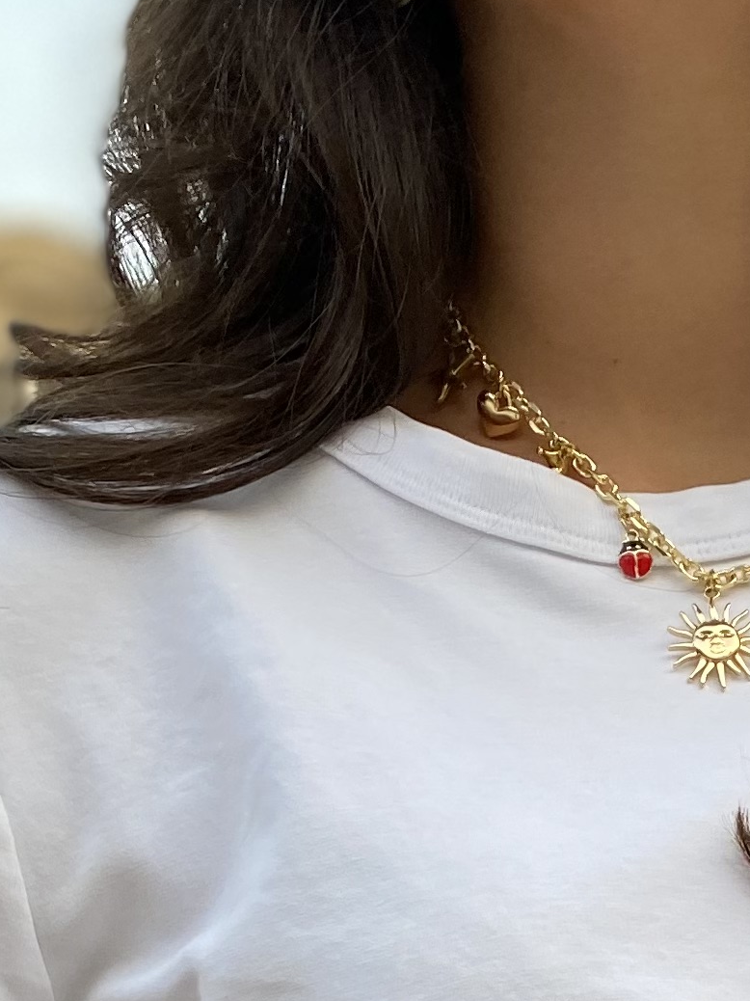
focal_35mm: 101
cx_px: 848
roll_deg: -1.4
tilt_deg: -4.1
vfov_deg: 16.7
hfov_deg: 14.3
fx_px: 2919
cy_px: 1706
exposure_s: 1/121
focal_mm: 4.25
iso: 50
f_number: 1.8
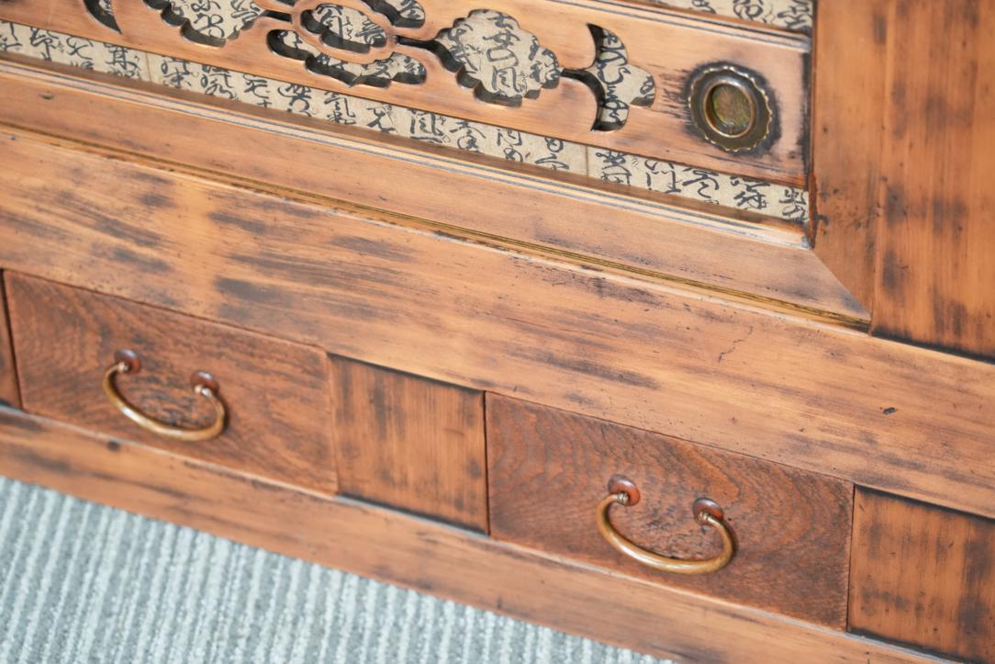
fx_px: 2902
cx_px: 498
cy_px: 332
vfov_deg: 13.0
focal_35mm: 105
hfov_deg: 19.5
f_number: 4
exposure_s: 1/125
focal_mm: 105
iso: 5000
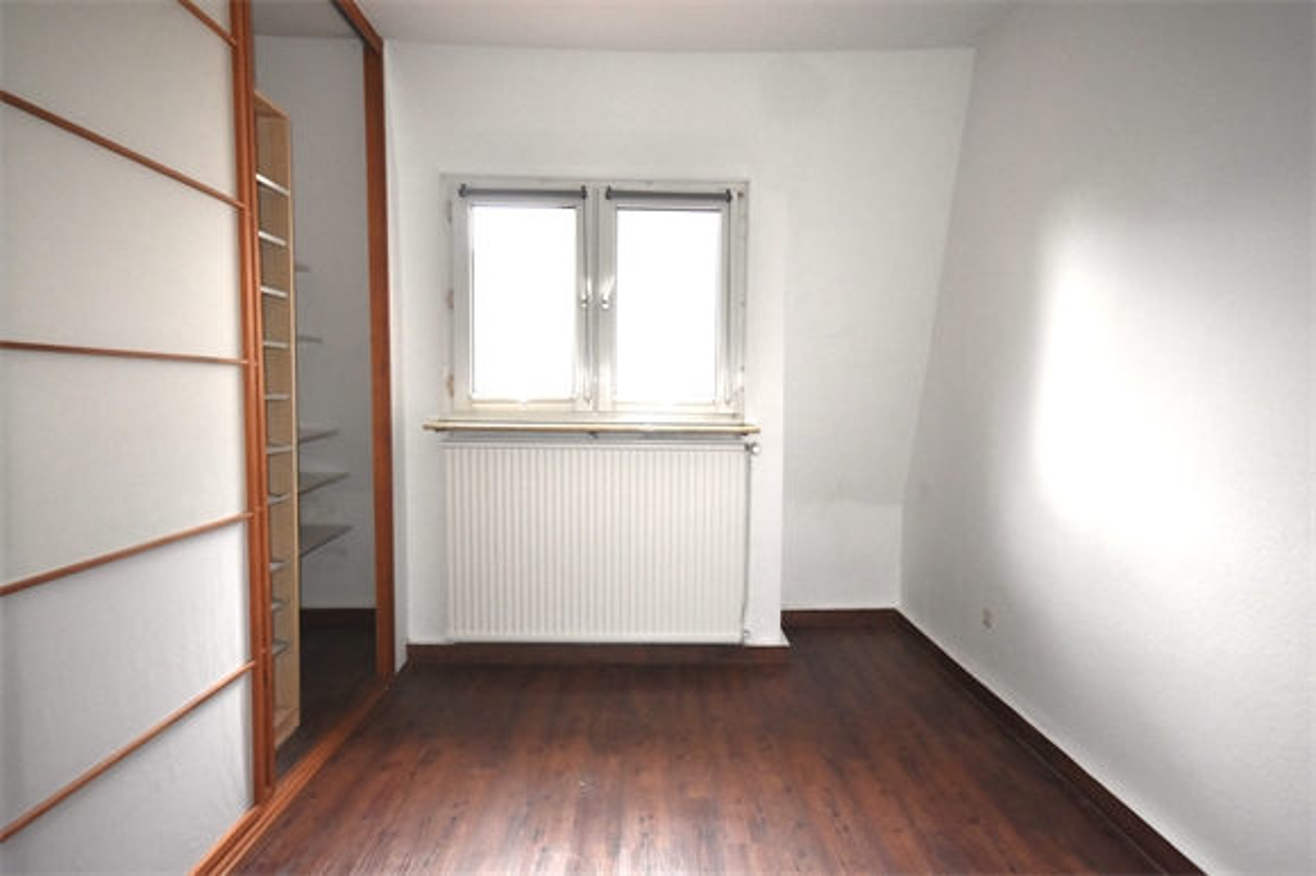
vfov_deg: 59.4
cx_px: 658
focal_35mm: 21
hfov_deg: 81.2
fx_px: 767
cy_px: 438
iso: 1600
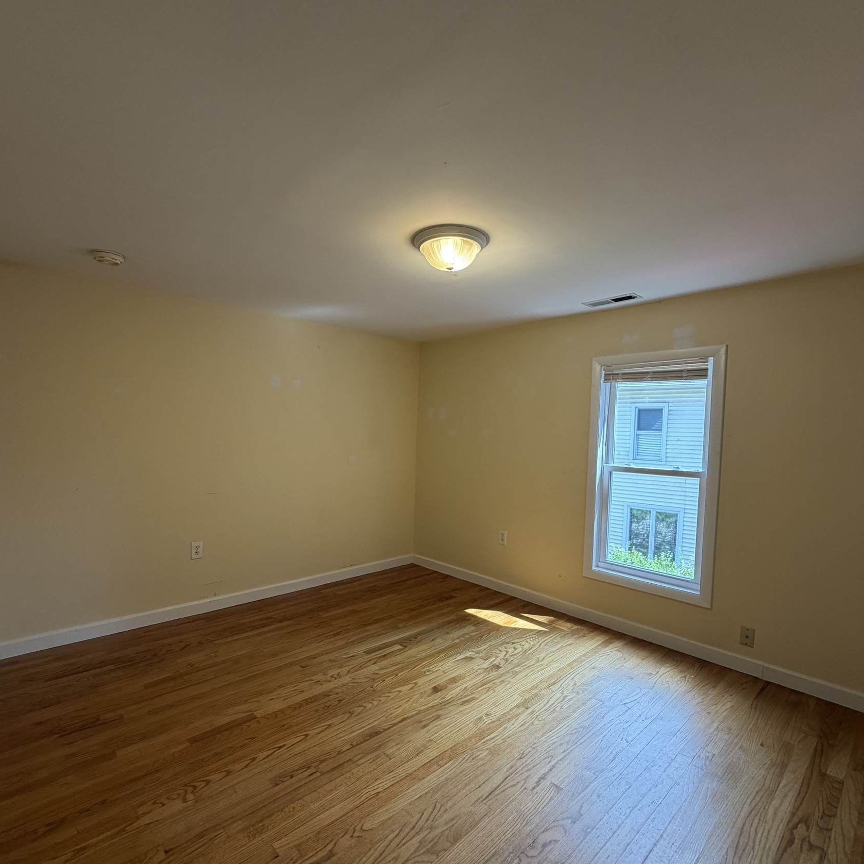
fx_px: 480
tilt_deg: -2.8
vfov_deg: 83.9
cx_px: 423
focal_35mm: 17
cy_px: 458
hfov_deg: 84.0
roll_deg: -1.9
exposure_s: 1/120
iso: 160
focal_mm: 2.22
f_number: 2.2
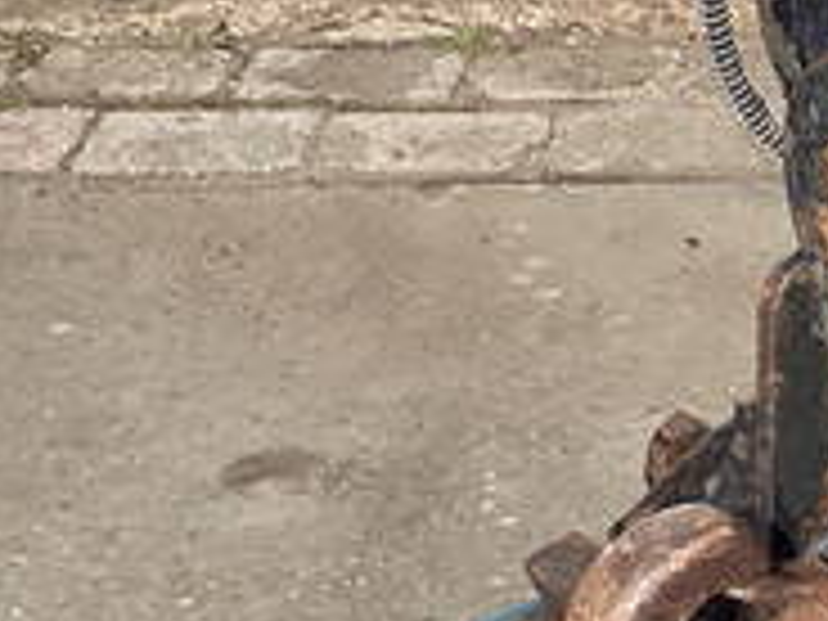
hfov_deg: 14.2
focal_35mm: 127
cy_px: 256
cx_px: 1366
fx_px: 3038
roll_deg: +0.3
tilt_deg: -29.2
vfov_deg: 11.7
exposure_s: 1/1812
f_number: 2.4
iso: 25
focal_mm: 3.3
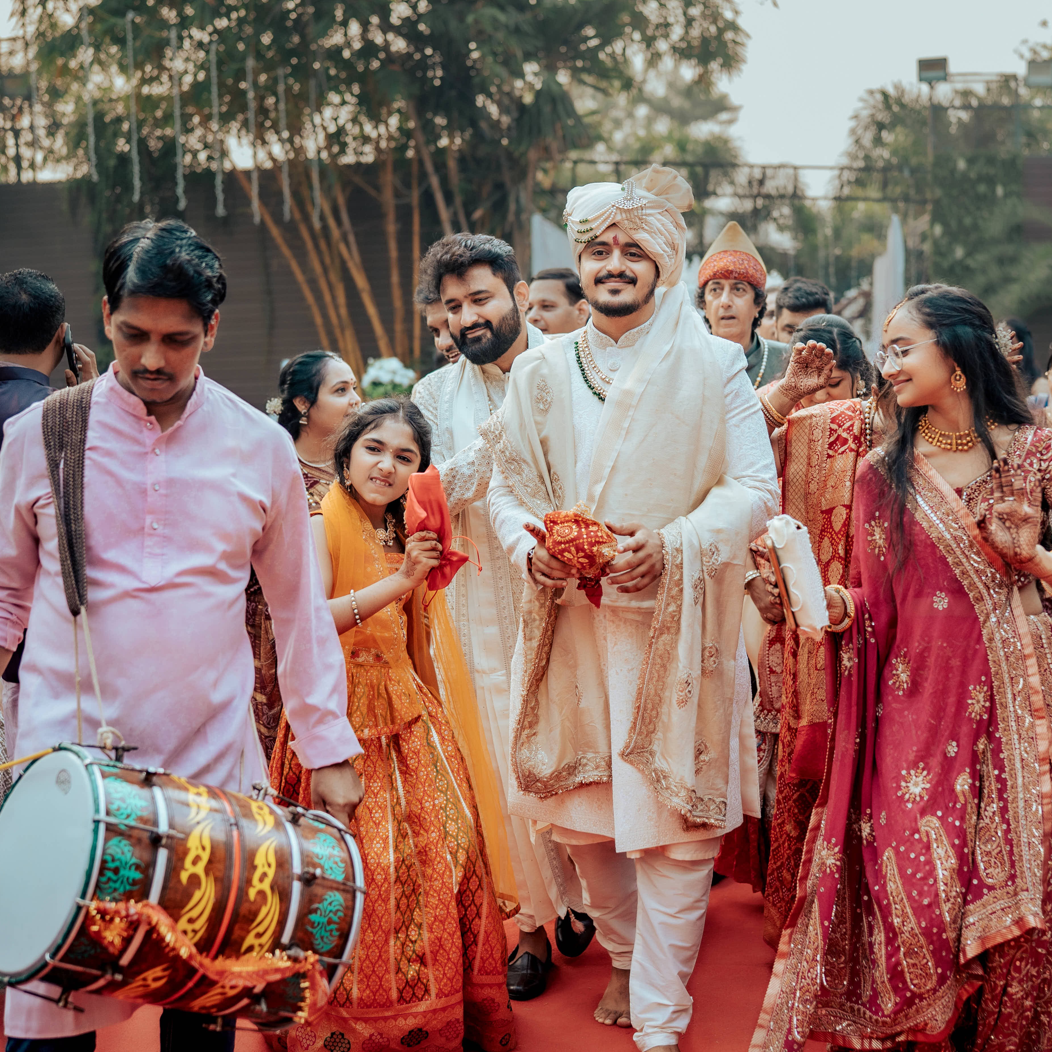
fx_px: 1650
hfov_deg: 35.2
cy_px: 550
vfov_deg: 35.3
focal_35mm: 48
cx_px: 655
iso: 320
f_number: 2
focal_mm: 35
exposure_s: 1/400
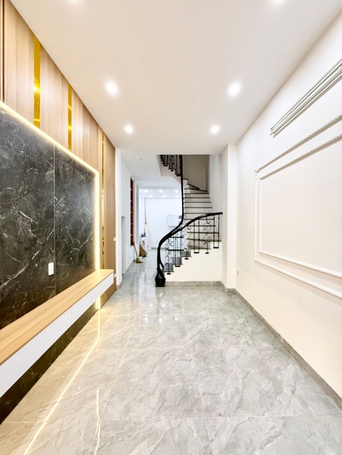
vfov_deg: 102.1
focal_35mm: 14
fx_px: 184
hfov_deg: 85.7
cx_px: 171
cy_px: 228
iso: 400
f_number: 2.2
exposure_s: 1/100
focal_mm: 2.22
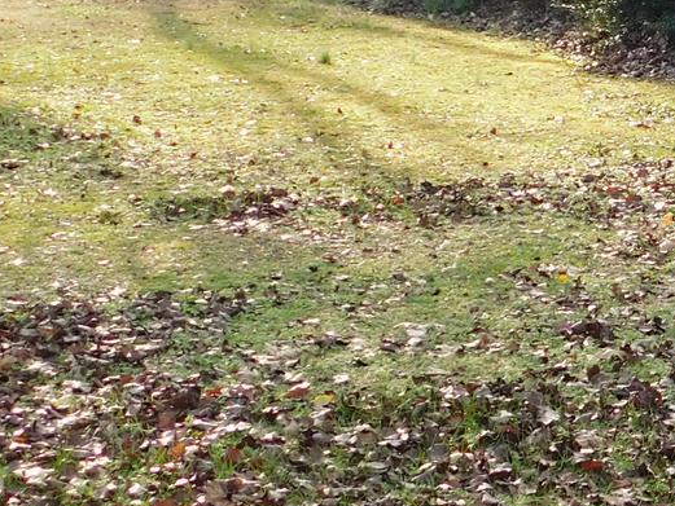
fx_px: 2301
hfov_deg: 15.5
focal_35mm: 118
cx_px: 985
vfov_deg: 12.2
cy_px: -127
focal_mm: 5.3
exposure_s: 1/250
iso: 125
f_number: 3.2
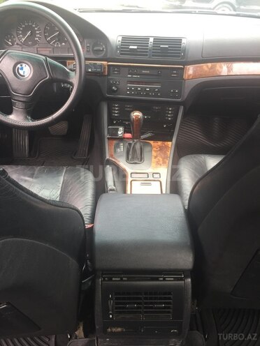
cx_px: 130
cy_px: 173
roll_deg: -1.2
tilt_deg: -31.6
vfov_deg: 61.7
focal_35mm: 29
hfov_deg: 48.2
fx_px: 290
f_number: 2.2
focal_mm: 4.15
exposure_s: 1/50
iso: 32
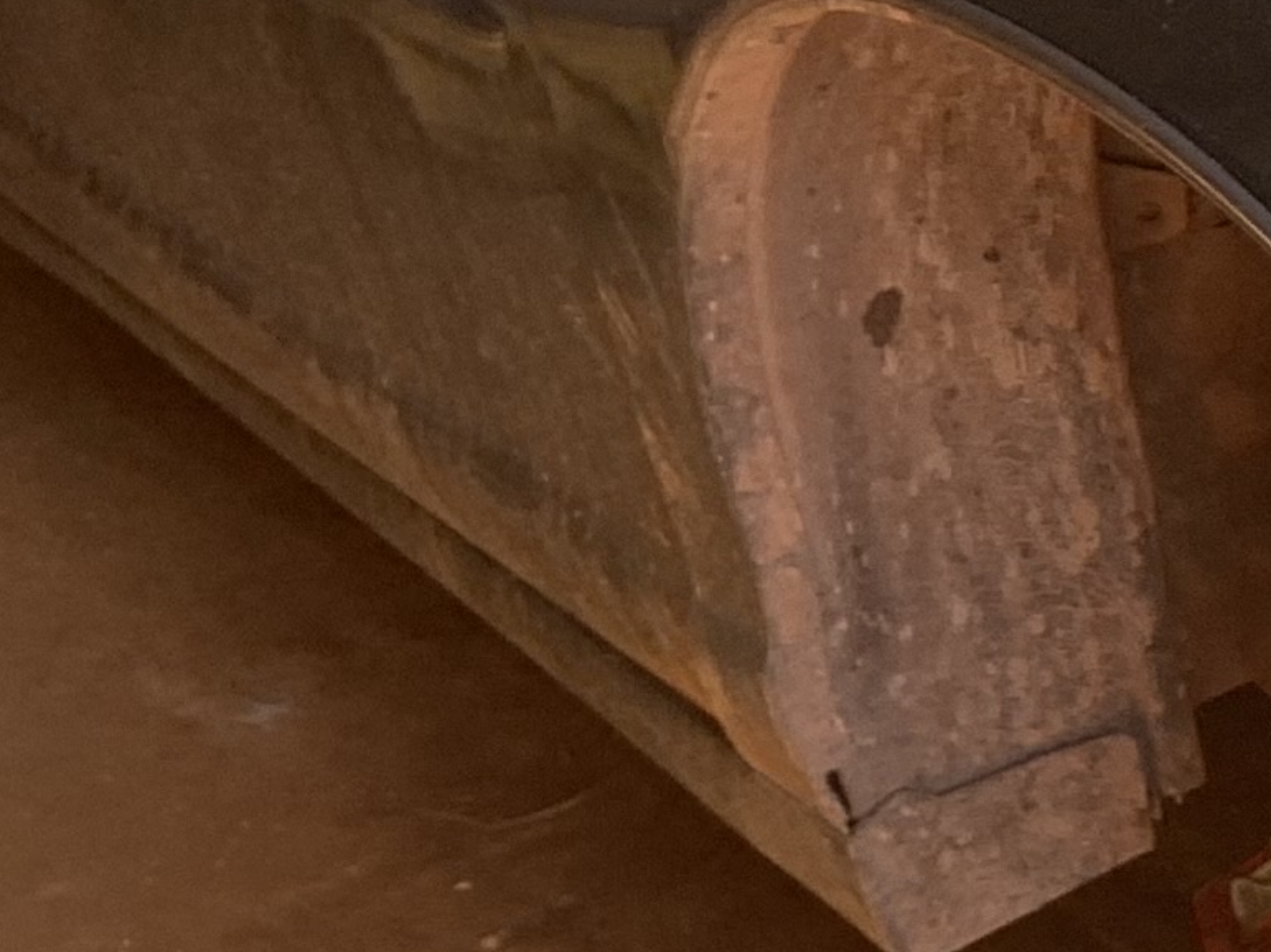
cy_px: -110
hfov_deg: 13.2
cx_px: 2244
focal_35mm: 136
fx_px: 4993
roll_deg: +6.0
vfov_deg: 10.8
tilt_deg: -18.9
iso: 25
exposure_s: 1/156
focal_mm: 4.25
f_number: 1.8
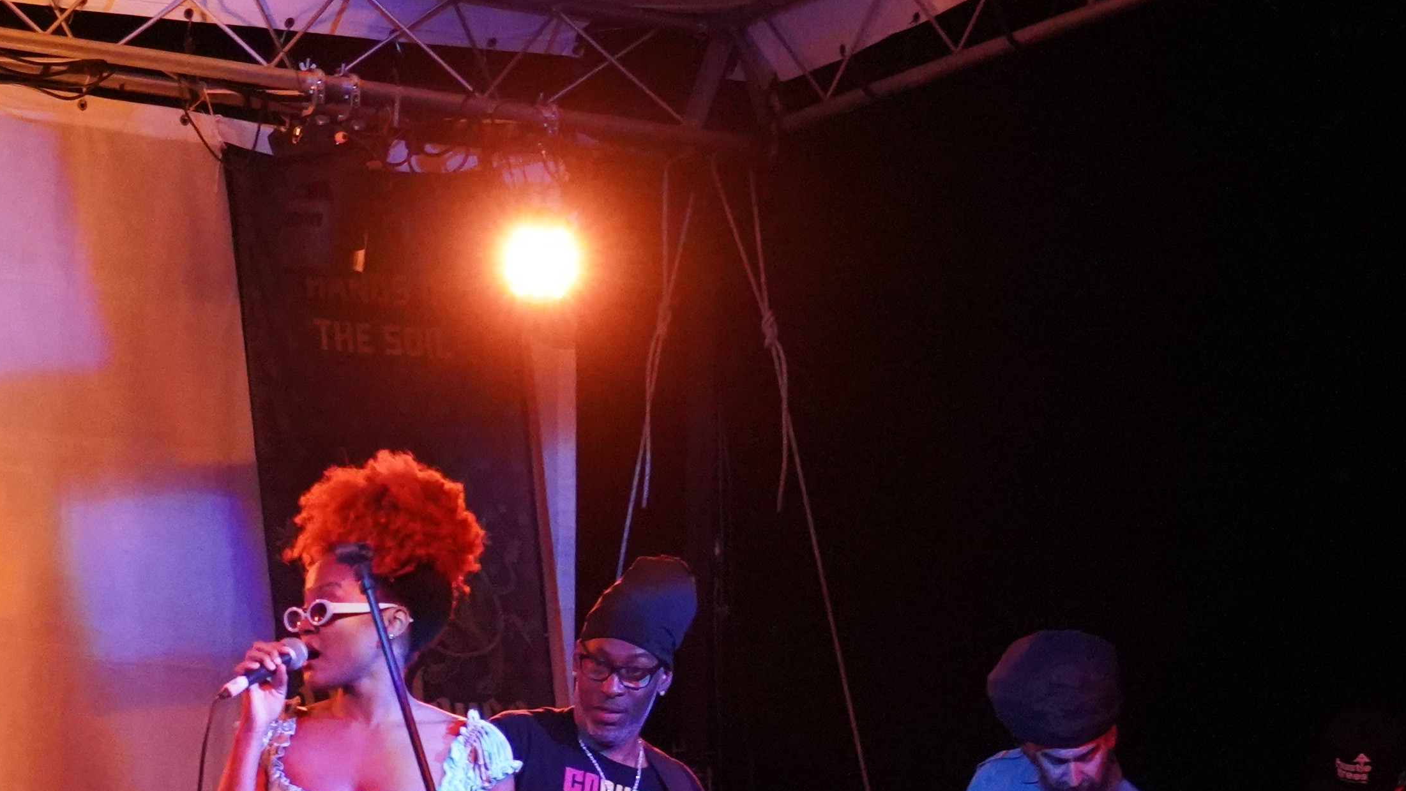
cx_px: 160
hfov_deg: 15.5
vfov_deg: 8.8
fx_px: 5108
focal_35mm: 137
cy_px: 693
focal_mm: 48
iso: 10000
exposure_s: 1/160
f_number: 4
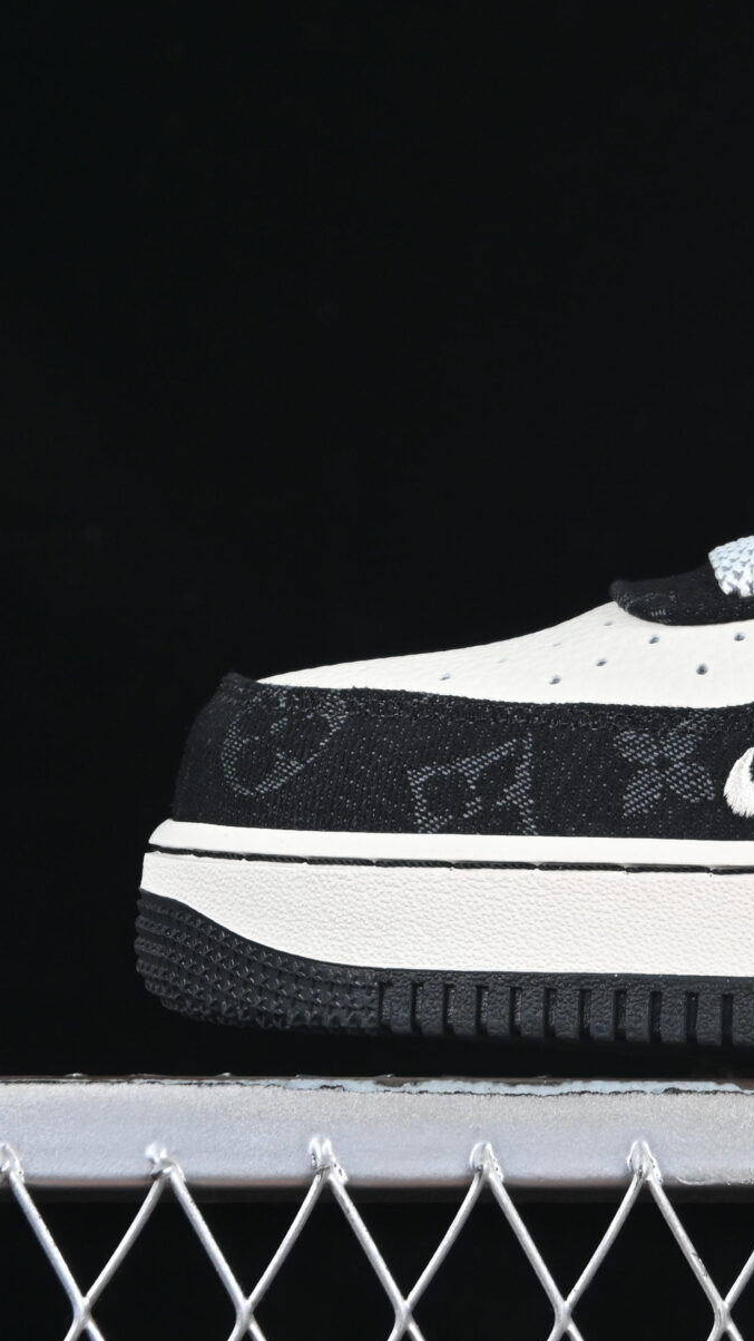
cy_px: 488
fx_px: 5937
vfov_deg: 12.9
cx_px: 1186
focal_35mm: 167
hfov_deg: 7.1
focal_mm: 50
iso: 125
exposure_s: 1/60
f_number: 6.3
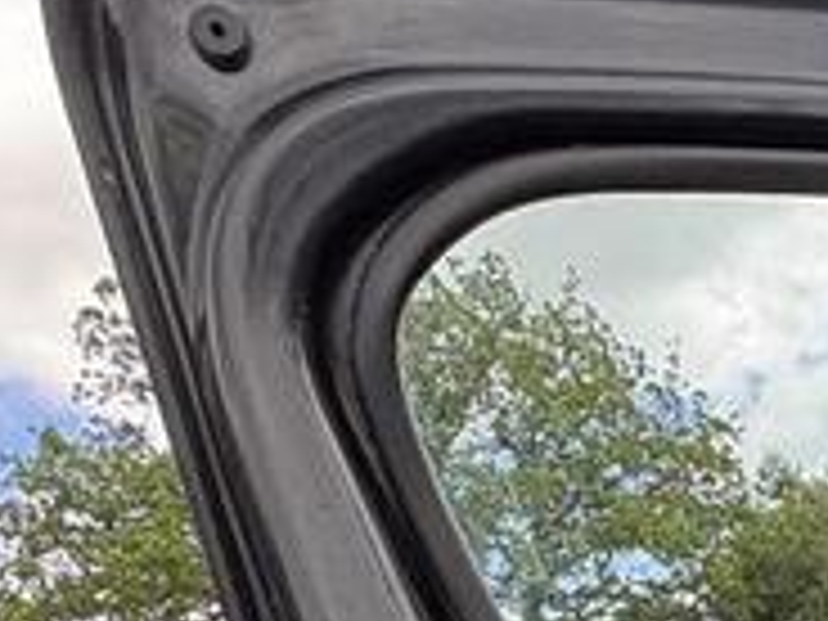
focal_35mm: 68
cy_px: 1152
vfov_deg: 17.2
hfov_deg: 23.4
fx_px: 1627
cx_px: 1210
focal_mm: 2.22
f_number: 2.2
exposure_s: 1/187
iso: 40
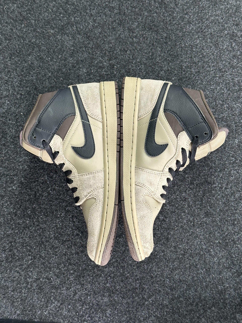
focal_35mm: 48
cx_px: 121
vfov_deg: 39.7
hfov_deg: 30.3
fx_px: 447
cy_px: 162
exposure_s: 1/51
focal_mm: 6.86
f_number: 1.78
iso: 250
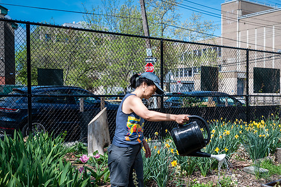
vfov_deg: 29.7
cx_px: 168
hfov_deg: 43.4
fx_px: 351
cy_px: 114
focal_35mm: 45
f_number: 3.5
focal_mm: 35
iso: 100
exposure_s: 1/800
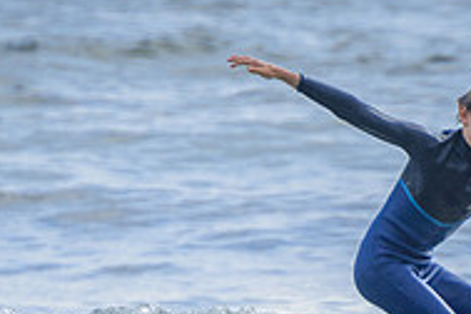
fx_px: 19689
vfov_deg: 0.9
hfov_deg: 1.4
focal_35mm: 1505
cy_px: 334
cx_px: 363
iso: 160
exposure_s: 1/1600
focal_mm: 400
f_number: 5.6
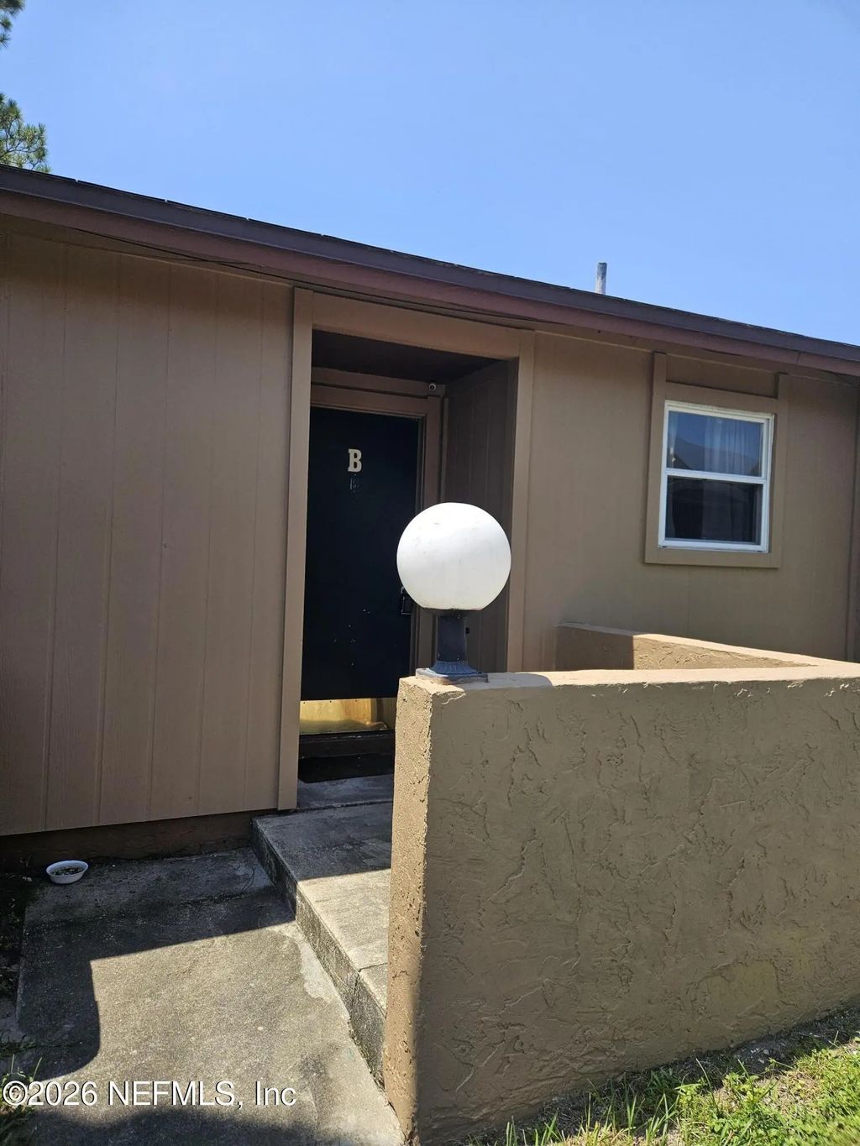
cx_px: 430
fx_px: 762
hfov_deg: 58.9
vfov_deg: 73.9
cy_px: 573
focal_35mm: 23
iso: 50
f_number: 1.8
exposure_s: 1/2000
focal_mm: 5.4
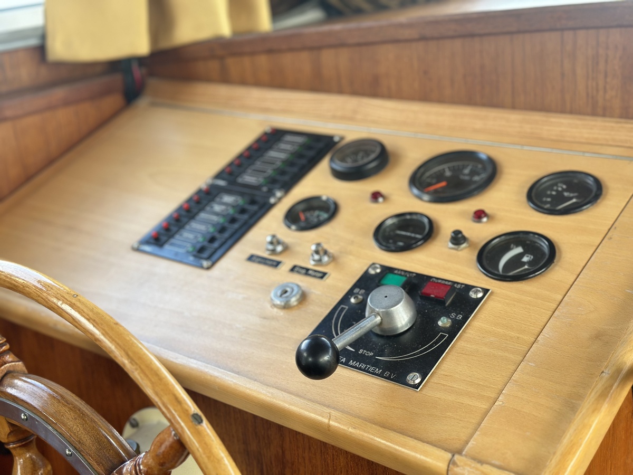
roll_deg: +1.7
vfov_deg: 30.3
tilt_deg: -18.0
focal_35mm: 48
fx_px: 878
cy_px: 238
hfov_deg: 39.7
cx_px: 316
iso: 125
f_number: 1.78
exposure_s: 1/120
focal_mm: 6.86
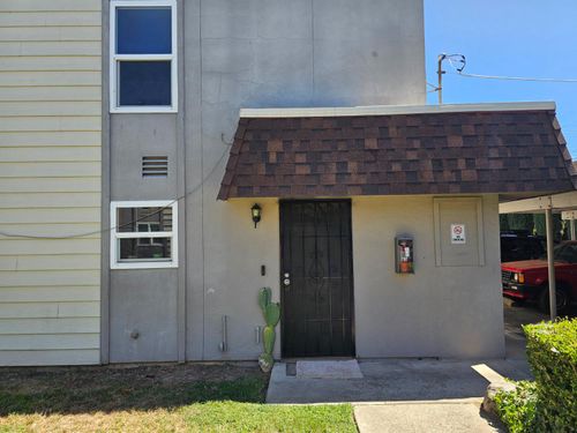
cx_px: 288
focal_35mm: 23
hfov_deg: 73.9
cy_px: 216
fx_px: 383
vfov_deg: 58.9
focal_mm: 6.3
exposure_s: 1/226
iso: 10
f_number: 1.7
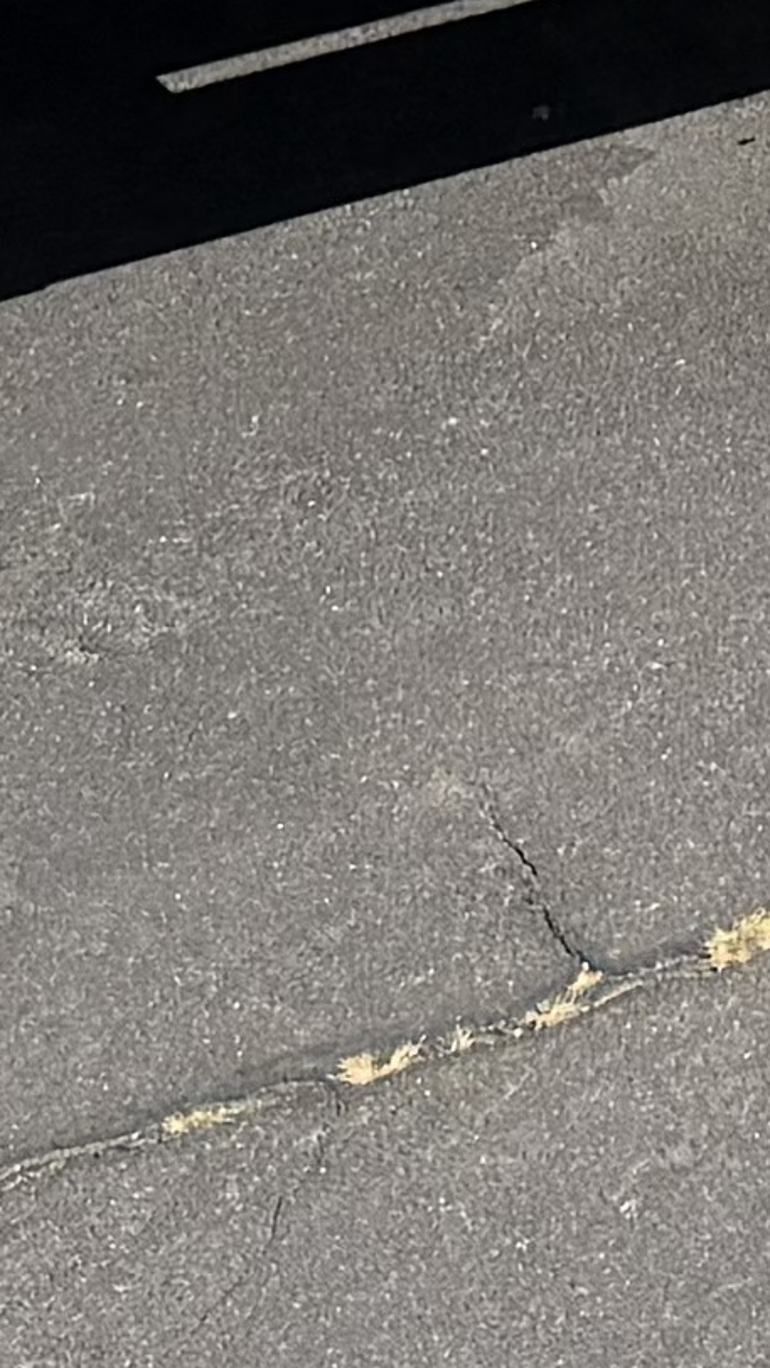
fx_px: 6676
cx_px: 1119
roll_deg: -1.5
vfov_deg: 10.5
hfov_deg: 6.5
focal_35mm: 184
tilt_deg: -19.7
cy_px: -1587
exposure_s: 1/7353
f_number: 1.78
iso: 80
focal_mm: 6.76
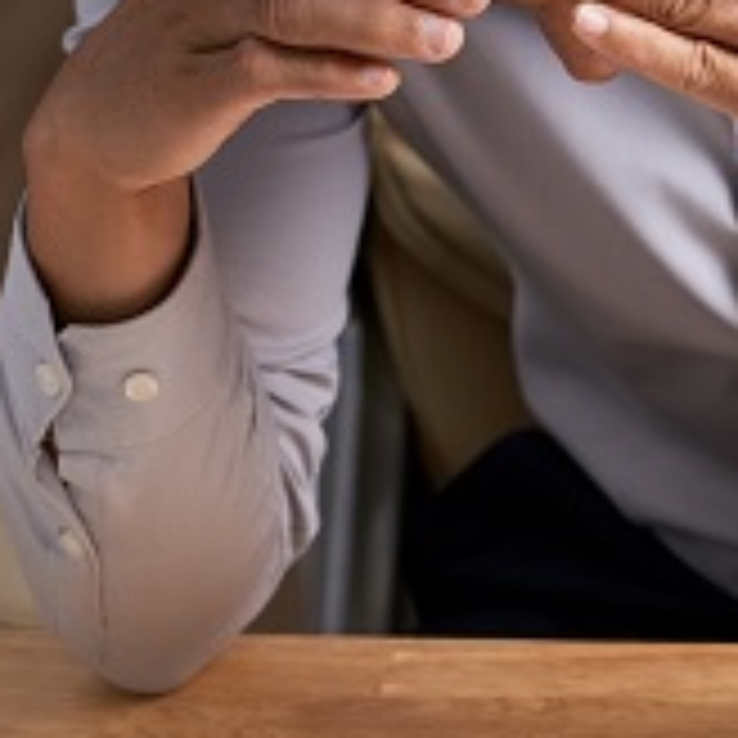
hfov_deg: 5.0
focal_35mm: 352
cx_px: 927
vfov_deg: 5.0
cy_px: 592
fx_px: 8490
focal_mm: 85
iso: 200
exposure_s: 1/100
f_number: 5
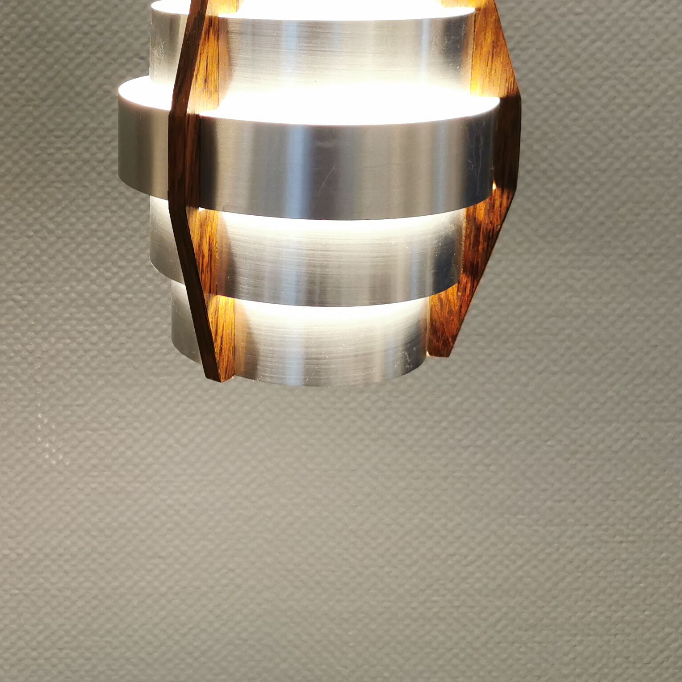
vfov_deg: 29.2
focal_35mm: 57
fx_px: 1271
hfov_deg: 28.5
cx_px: 24
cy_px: 116
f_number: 1.6
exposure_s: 1/60
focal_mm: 5.56
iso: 160
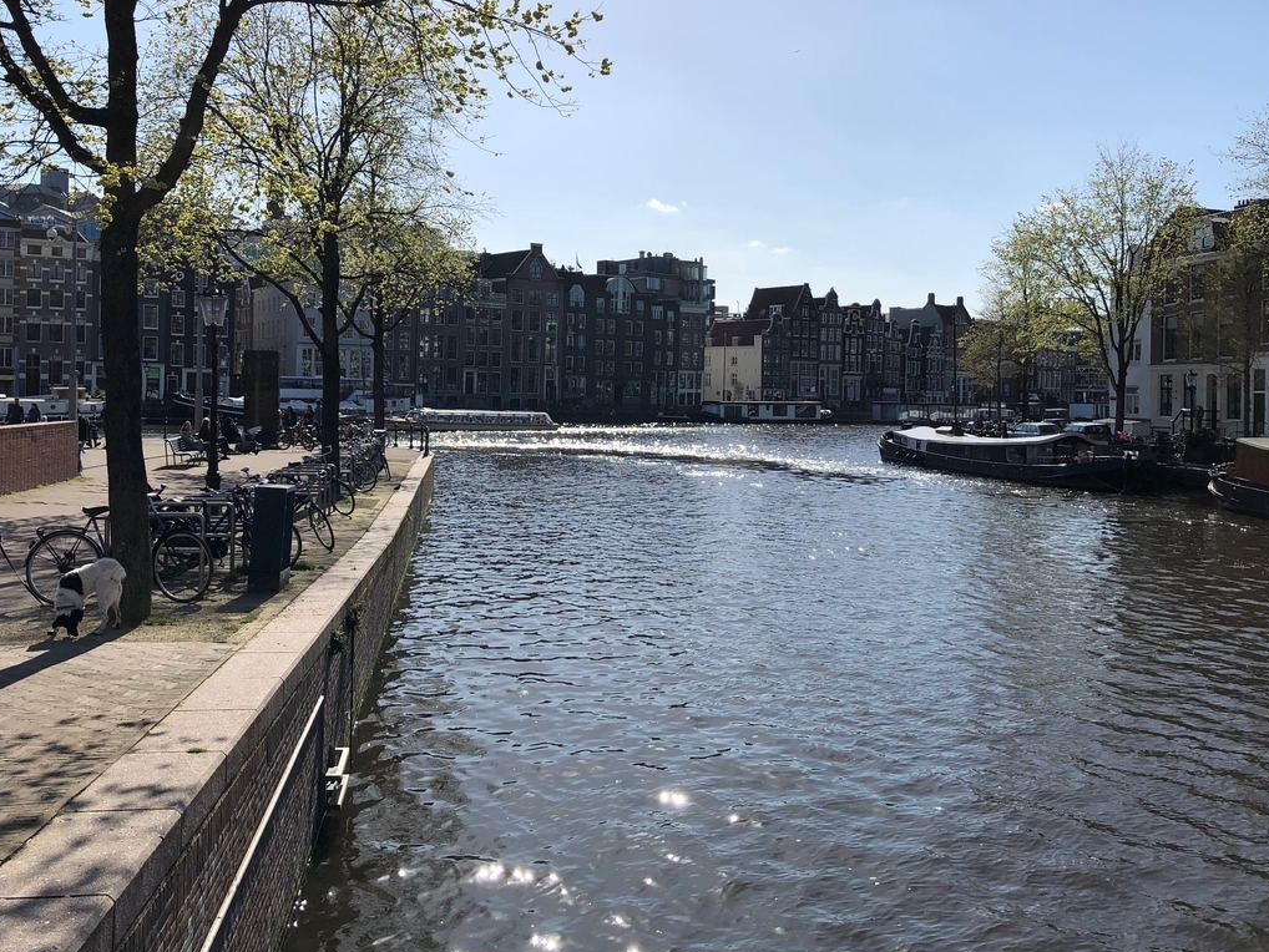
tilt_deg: +2.2
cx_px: 608
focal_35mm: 33
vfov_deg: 42.8
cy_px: 401
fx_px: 1210
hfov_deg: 55.3
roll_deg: +0.0
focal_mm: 4
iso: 20
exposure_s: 1/4000
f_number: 1.8
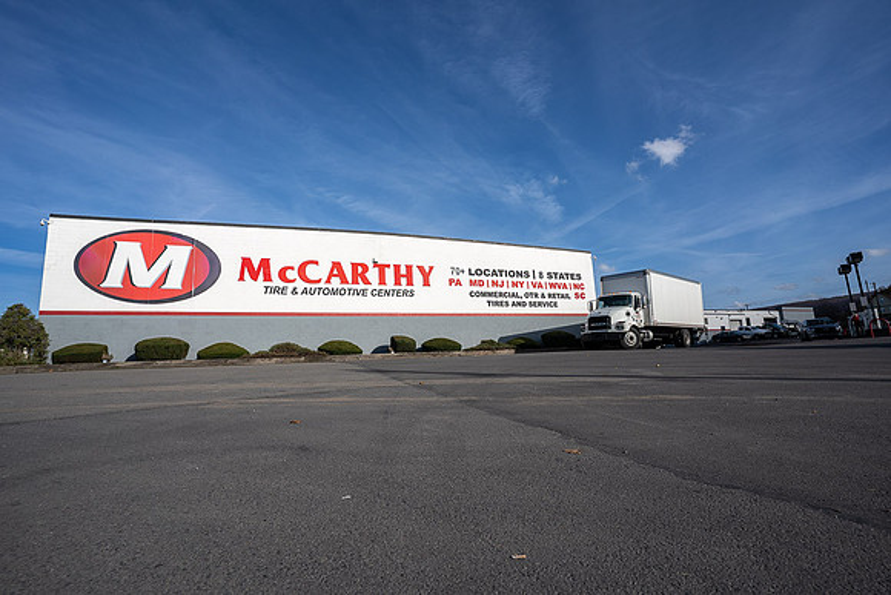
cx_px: 446
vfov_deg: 70.5
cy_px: 298
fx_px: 421
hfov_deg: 93.3
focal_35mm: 17
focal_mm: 17
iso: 125
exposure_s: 1/1000
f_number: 7.1
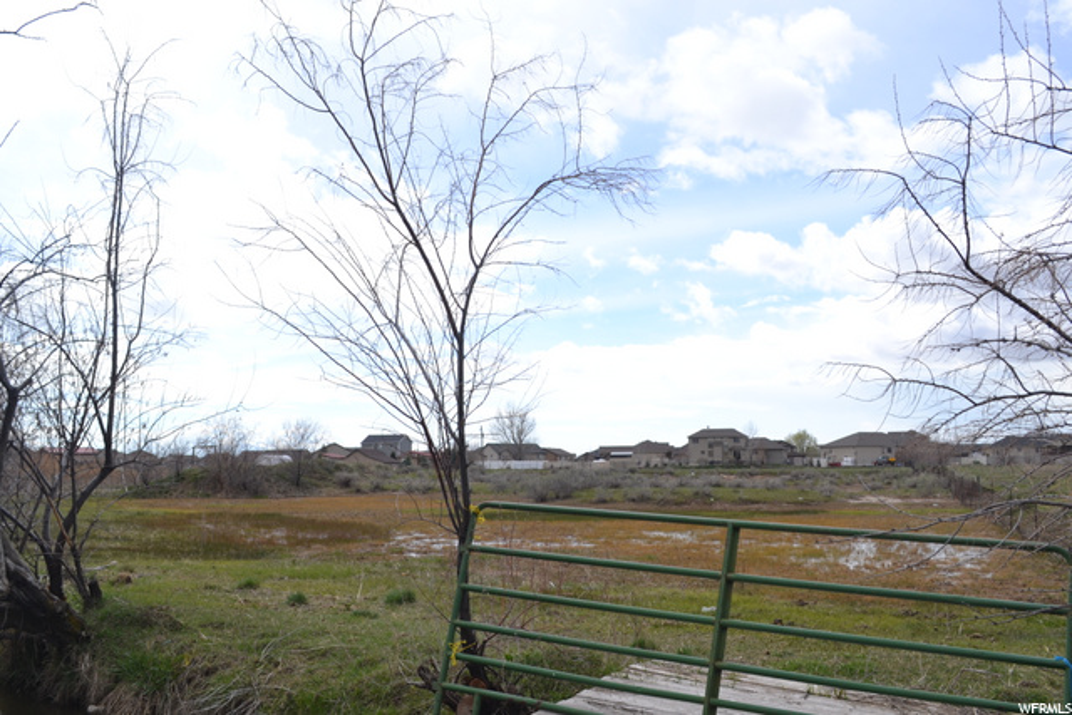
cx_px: 536
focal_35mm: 33
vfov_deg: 40.0
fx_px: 983
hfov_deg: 57.2
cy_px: 358
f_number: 8
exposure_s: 1/250
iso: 100
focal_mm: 22
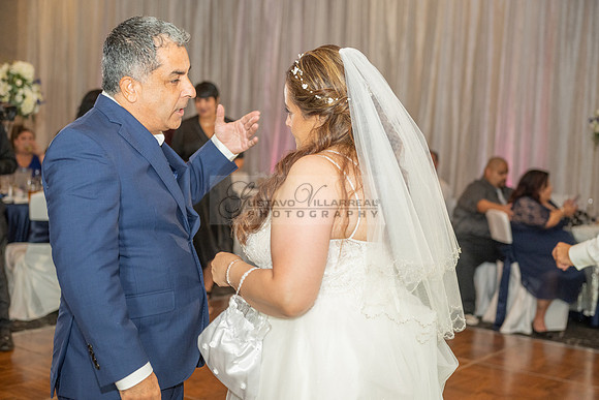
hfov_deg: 36.2
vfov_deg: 24.6
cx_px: 300
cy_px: 200
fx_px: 915
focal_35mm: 55
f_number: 3.5
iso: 1600
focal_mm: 55
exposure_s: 1/125
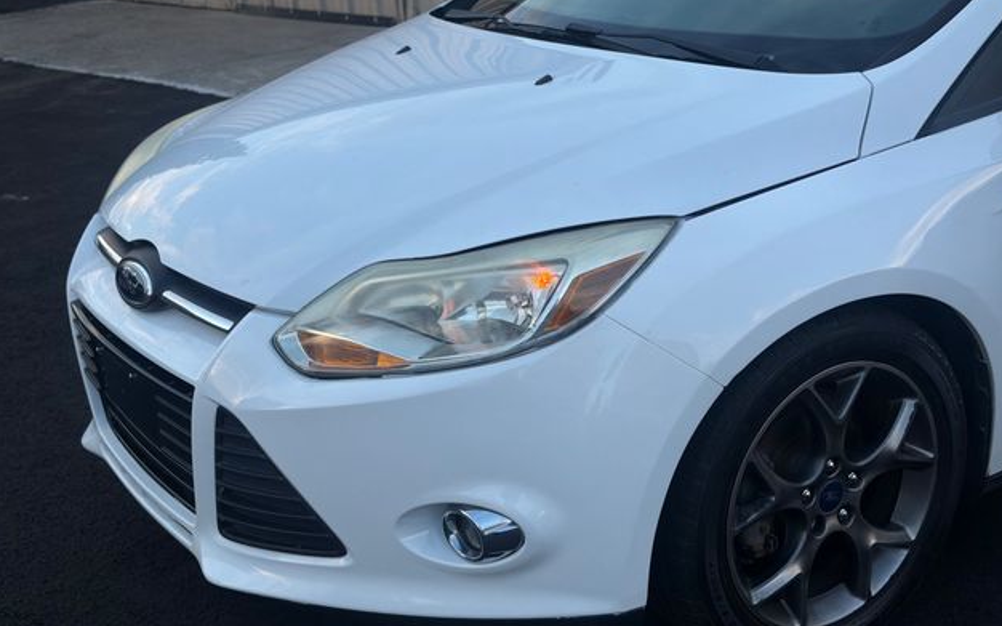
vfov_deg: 24.9
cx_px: 506
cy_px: 319
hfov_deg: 38.9
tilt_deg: -19.2
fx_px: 1420
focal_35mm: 52
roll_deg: +3.1
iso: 64
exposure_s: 1/641
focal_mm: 6.76
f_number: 1.78
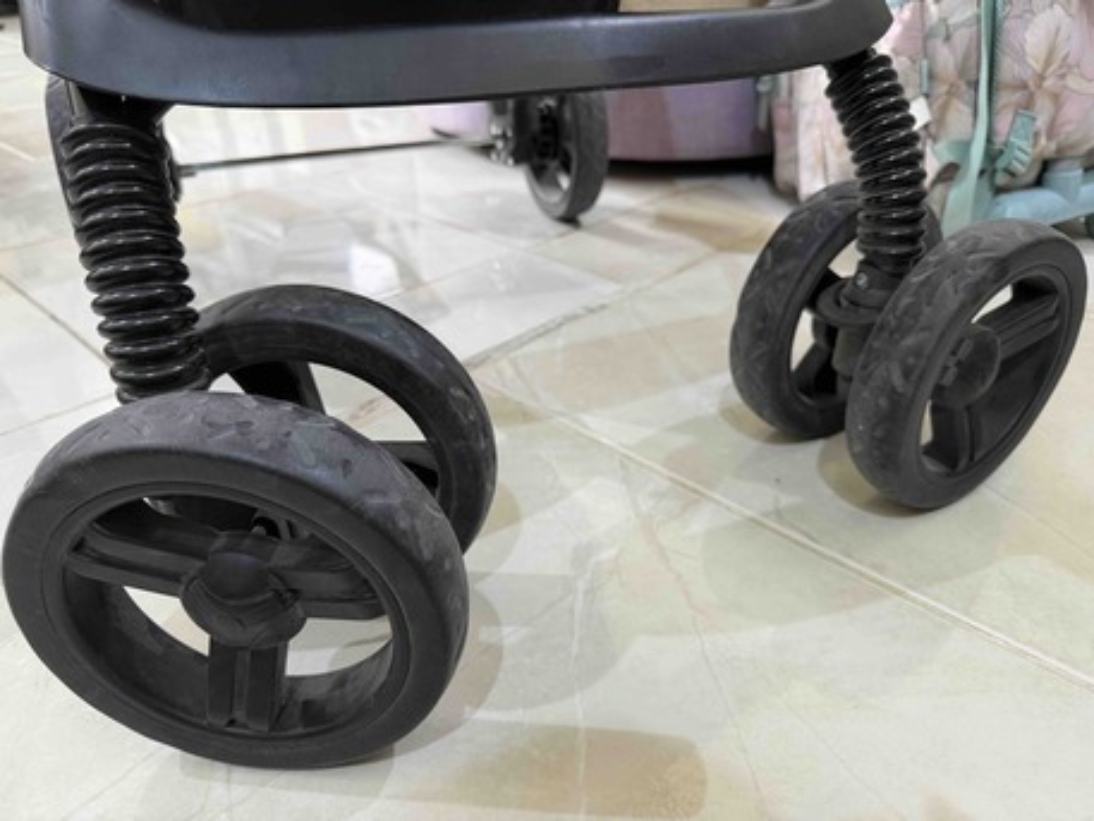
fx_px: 759
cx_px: 547
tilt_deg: -31.1
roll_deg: +1.5
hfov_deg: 71.6
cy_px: 410
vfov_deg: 56.8
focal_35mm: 24
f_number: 1.78
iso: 250
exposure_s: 1/60
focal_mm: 6.76
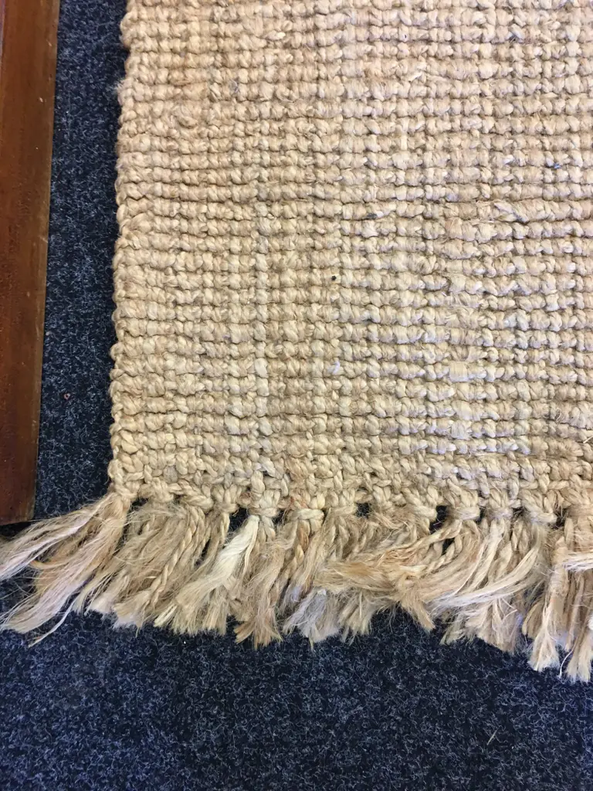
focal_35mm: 29
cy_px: 396
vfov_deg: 61.7
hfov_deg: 48.2
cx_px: 296
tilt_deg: -82.4
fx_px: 662
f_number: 2.2
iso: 64
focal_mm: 4.15
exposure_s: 1/17
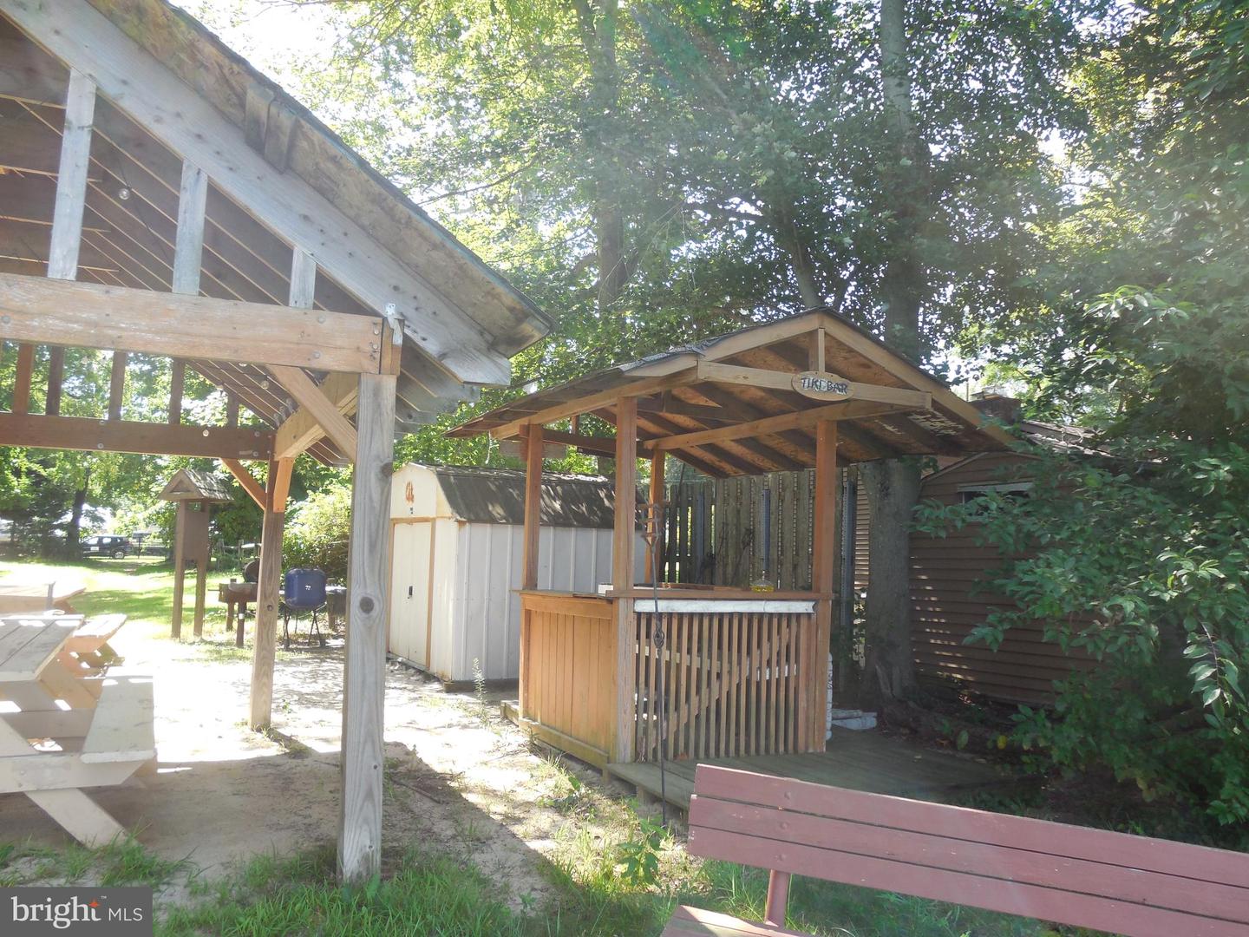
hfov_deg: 67.3
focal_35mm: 26
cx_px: 624
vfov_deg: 53.1
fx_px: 938
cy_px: 468
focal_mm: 4.6
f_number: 3.5
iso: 125
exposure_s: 1/125
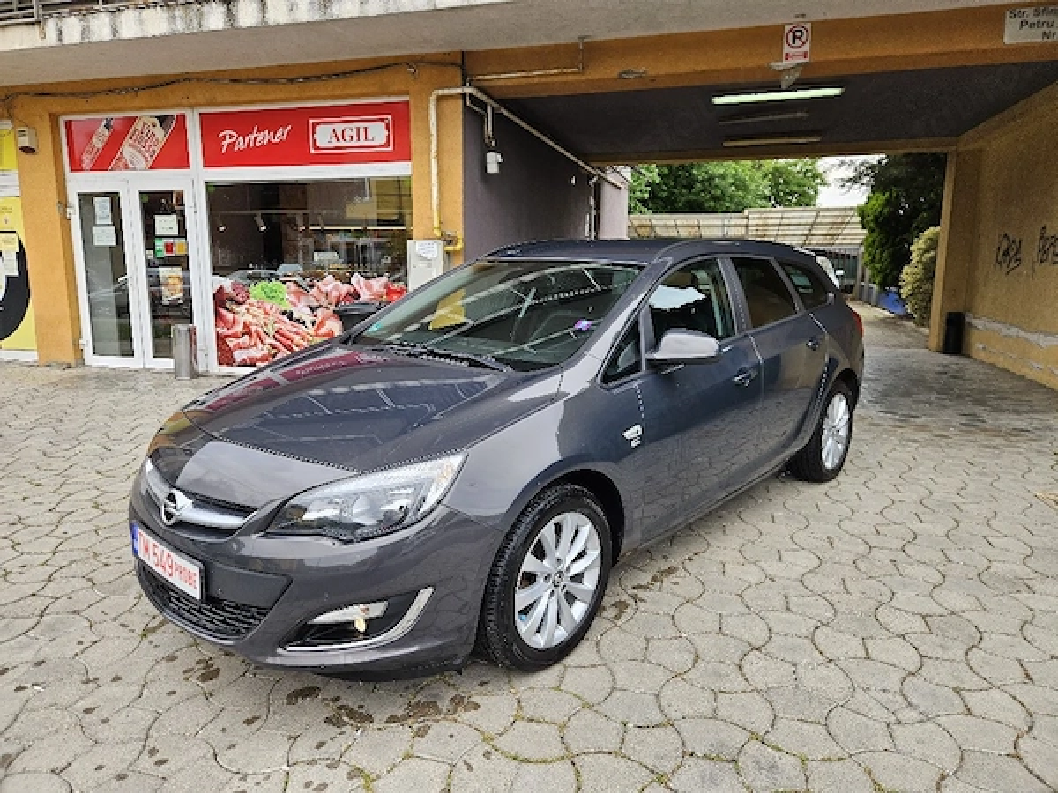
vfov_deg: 58.9
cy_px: 396
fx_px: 703
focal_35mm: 23
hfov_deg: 73.9
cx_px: 529
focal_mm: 5.4
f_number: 1.8
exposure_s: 1/161
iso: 25
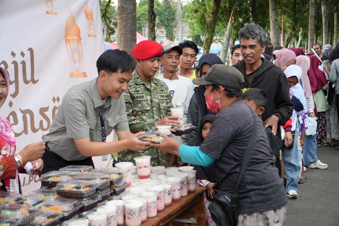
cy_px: 113
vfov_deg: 28.9
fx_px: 438
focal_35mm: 46
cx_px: 170
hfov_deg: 42.3
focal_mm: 31
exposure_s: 1/160
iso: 250
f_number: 4
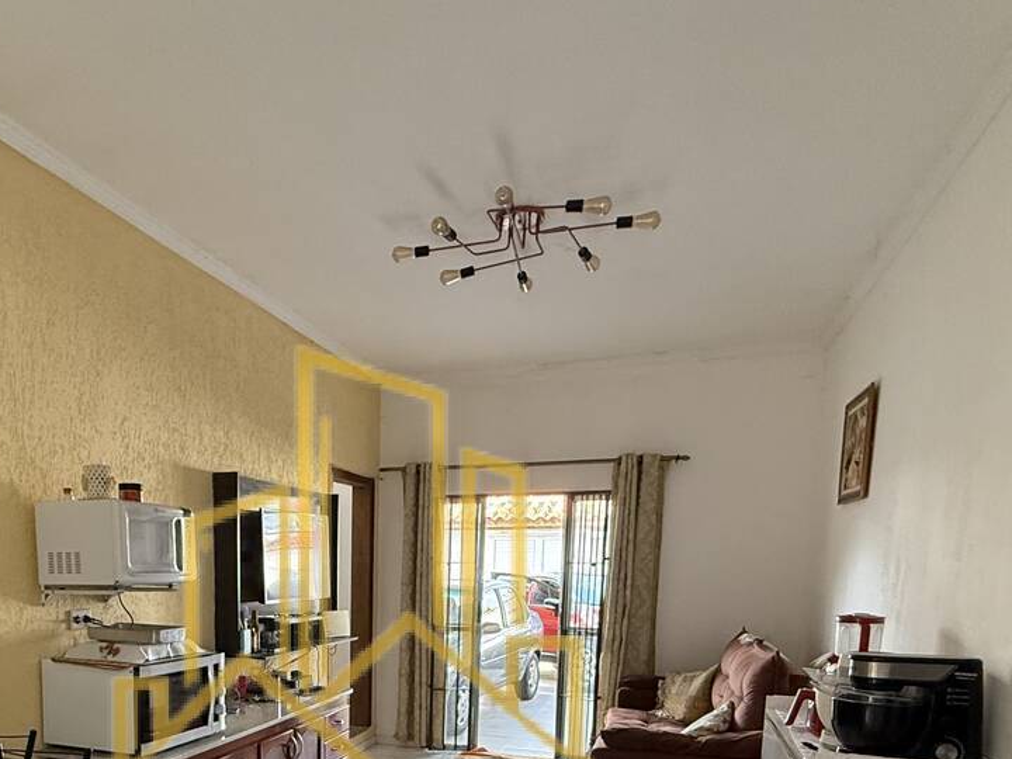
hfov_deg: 61.9
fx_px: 819
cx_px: 337
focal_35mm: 28
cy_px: 692
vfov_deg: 44.9
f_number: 2.2
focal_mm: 2.22
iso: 400
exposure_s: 1/120
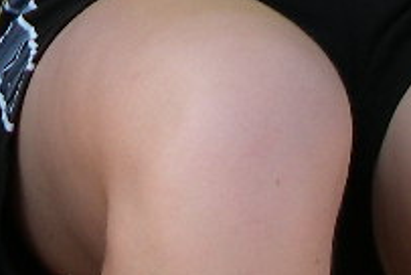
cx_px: 8
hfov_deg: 10.2
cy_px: -313
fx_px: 2275
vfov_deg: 6.7
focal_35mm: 199
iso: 64
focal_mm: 6.3
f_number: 3.3
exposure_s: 1/320
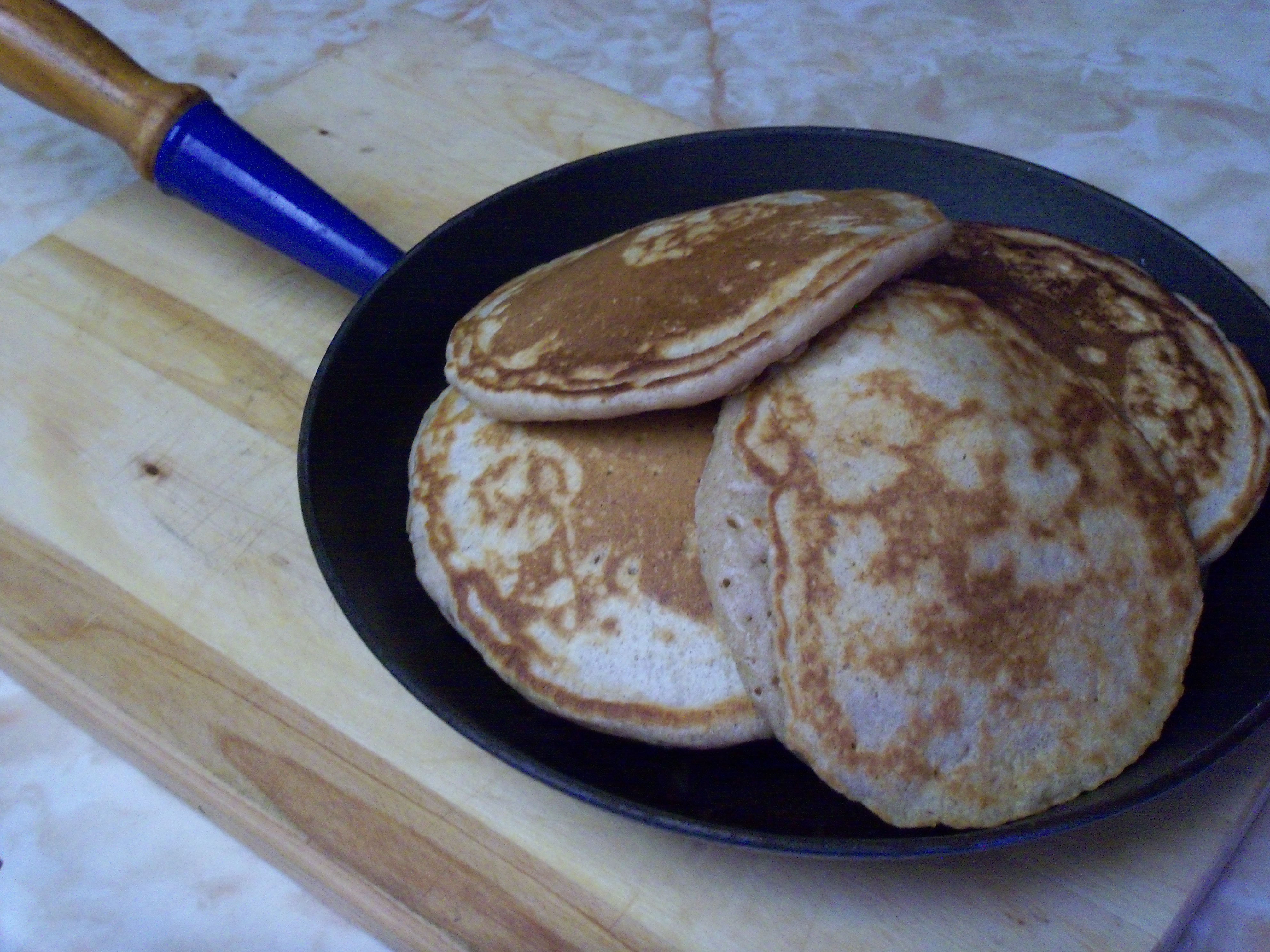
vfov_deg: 28.0
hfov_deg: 36.8
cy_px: 476
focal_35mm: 52
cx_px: 635
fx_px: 1908
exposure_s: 1/40
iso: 250
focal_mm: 9.3
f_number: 3.3
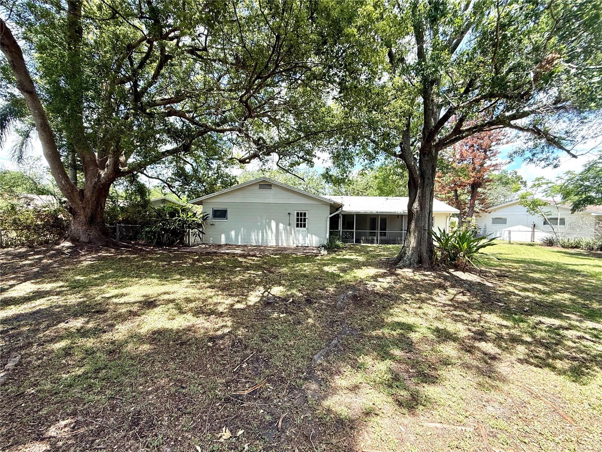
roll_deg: -0.9
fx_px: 243
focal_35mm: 14
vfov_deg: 85.7
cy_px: 226
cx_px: 301
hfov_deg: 102.1
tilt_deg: -0.8
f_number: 2.2
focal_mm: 2.22
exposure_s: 1/554
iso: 64
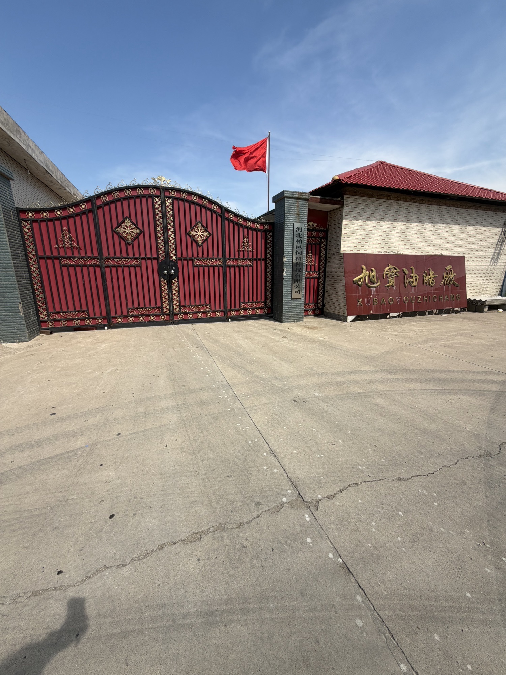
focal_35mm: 14
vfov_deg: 102.1
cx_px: 253
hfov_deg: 85.7
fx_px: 273
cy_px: 338
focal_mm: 2.22
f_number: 2.2
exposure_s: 1/830
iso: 20
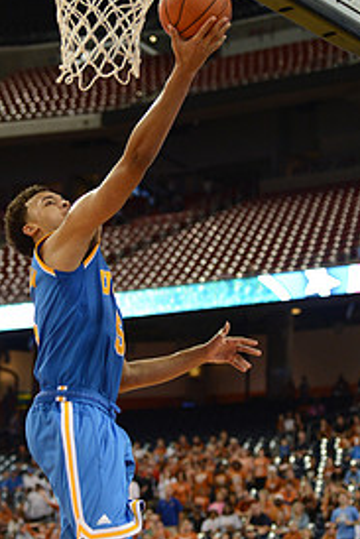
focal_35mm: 115
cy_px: 305
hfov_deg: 11.9
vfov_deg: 17.8
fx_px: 1723
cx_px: 134
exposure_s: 1/1000
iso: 2500
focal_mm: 70
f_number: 2.8
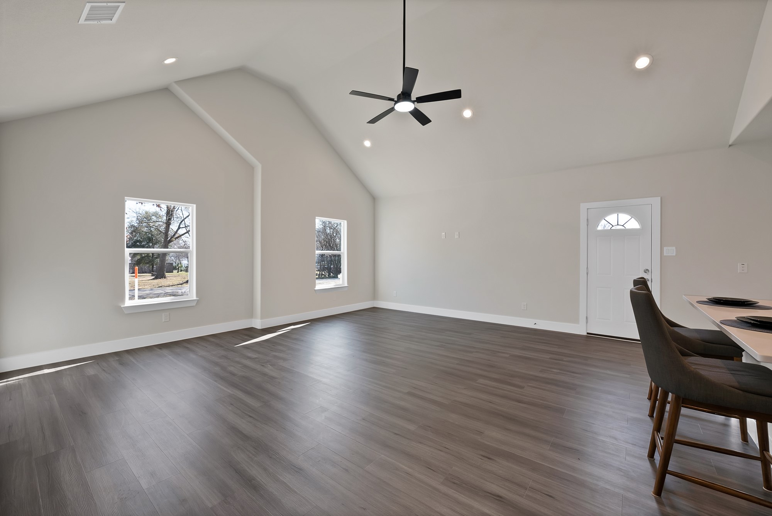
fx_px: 300
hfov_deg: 104.2
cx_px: 386
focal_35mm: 14
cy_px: 258
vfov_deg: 81.3
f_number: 9
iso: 640
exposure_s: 1/8
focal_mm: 14
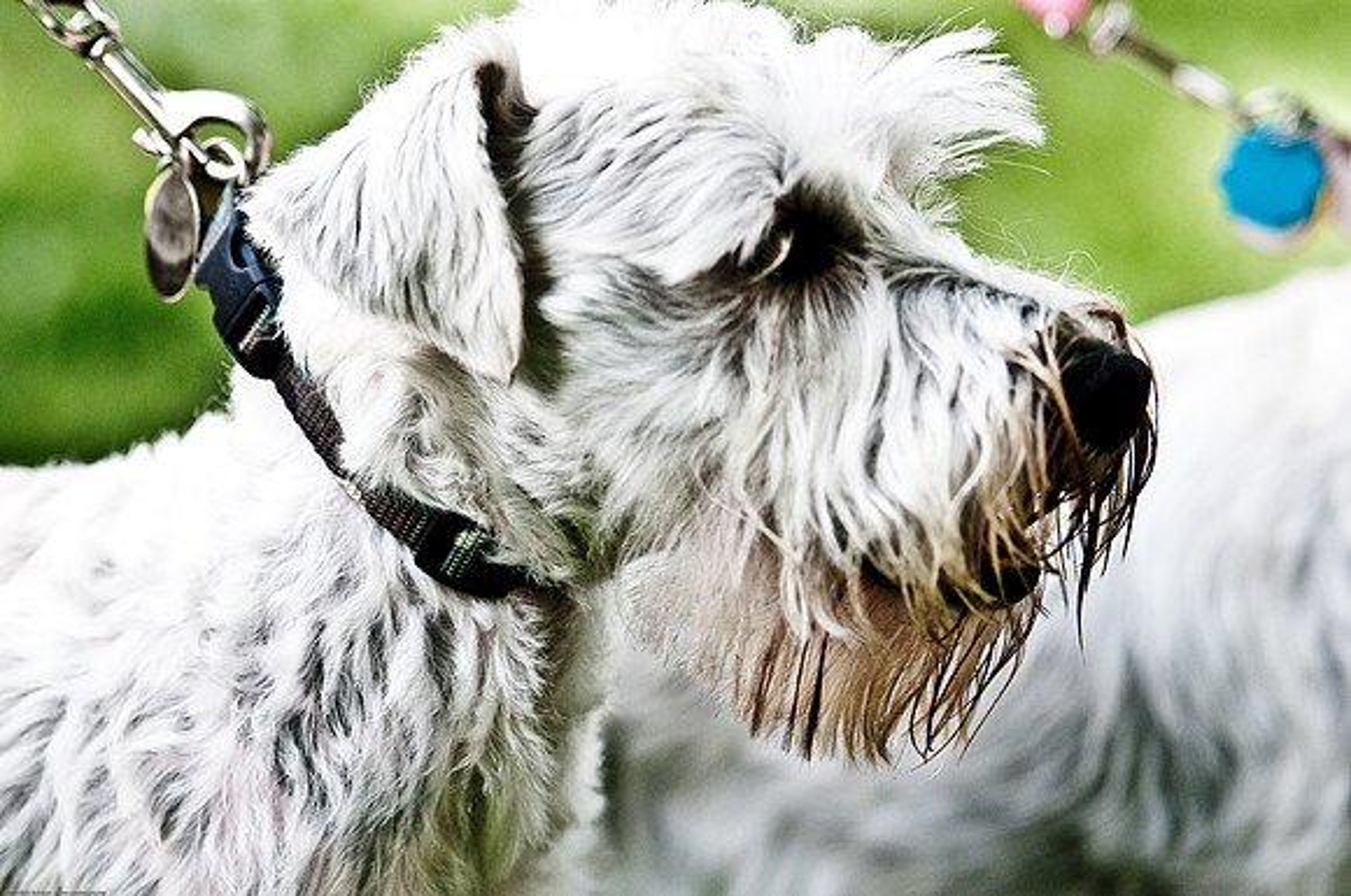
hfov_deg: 10.2
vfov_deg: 6.8
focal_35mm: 202
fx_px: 7589
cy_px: 448
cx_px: 676
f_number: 2.8
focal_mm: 135
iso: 200
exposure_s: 1/1250
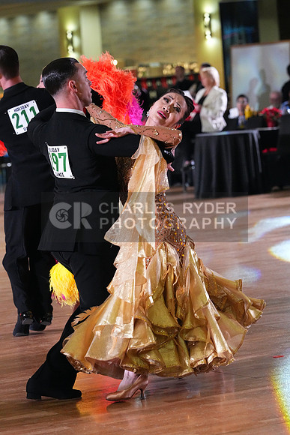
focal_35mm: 162
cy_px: 218
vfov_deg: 12.7
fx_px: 1956
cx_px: 145
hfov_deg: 8.5
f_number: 5.6
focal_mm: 162
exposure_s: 1/400
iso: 10000
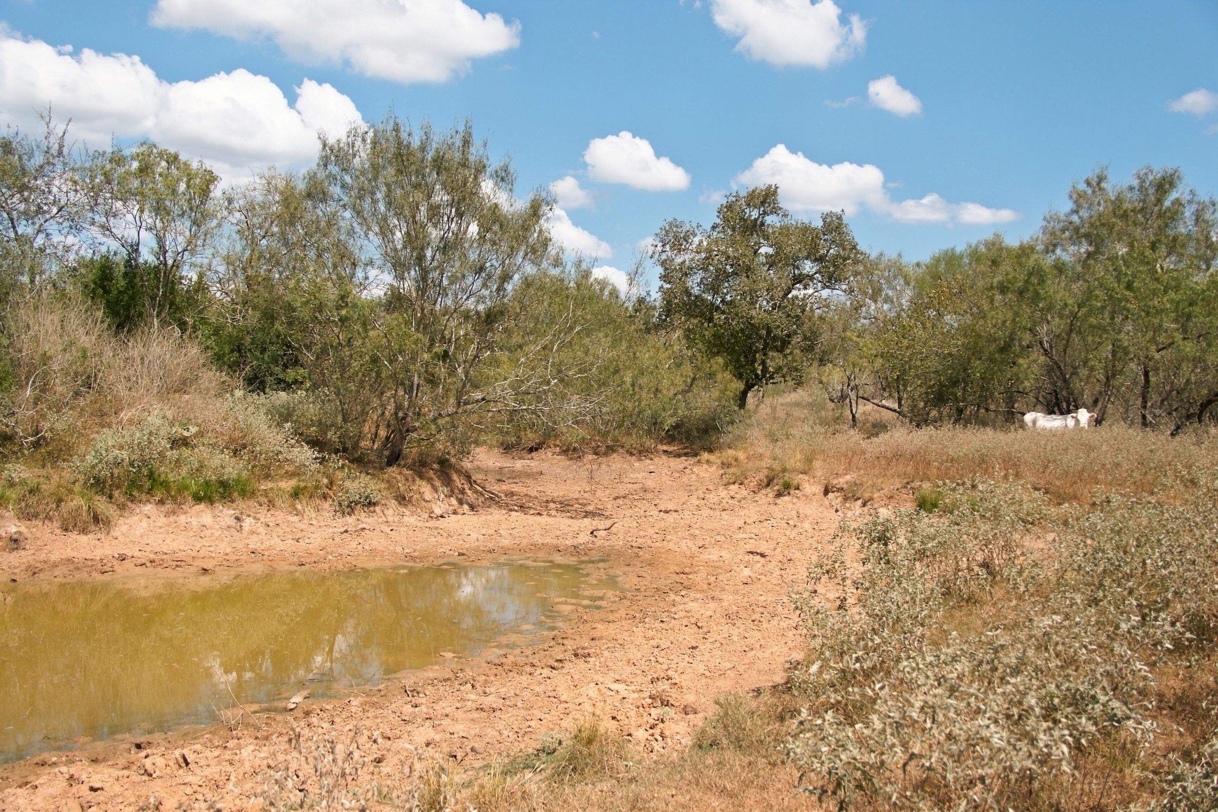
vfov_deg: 37.9
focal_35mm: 35
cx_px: 609
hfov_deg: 54.4
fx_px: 1184
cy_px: 406
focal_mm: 23.4
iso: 100
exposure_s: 1/640
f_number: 5.6
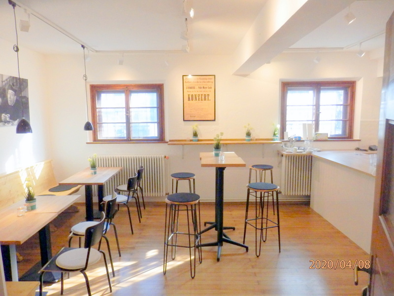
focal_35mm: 25
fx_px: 285
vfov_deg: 54.9
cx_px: 197
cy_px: 148
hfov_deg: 69.4
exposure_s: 1/500
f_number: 3
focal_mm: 4.5
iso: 800
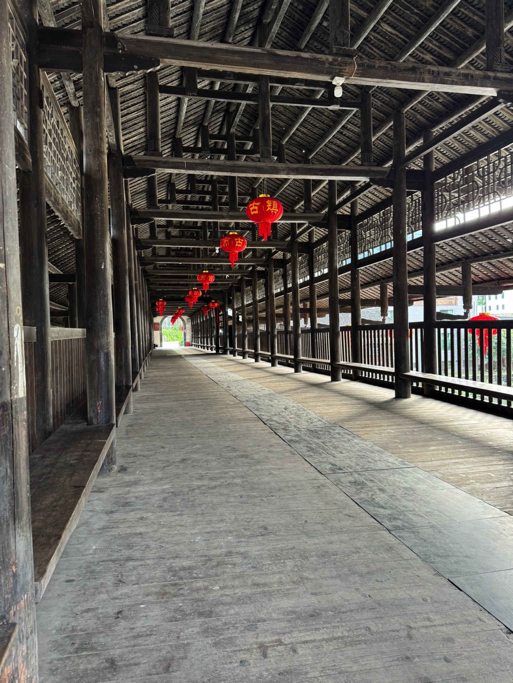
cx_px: 256
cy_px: 342
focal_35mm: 24
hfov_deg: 56.9
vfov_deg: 71.6
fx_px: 474
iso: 200
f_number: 1.78
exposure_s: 1/79
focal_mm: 6.76
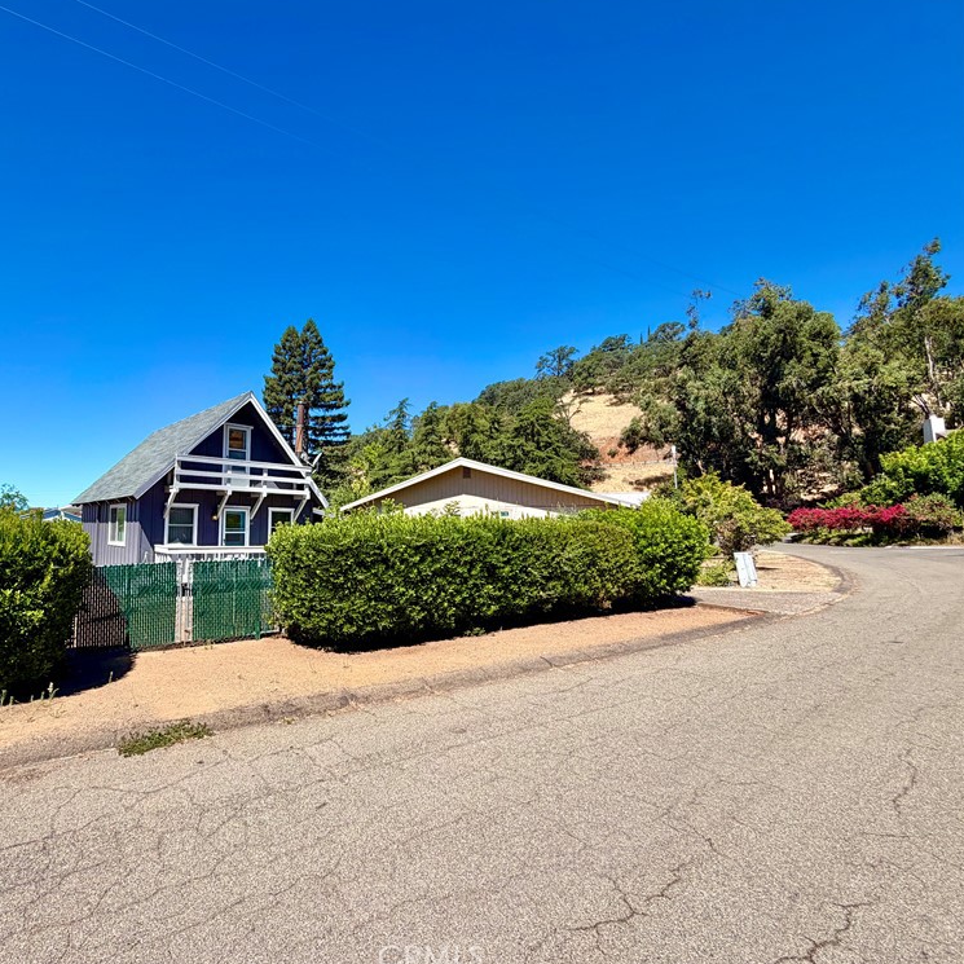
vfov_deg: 84.0
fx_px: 536
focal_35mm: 17
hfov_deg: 80.7
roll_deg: -1.1
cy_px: 479
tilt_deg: +4.8
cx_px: 309
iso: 25
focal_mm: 2.22
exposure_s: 1/770
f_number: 2.2
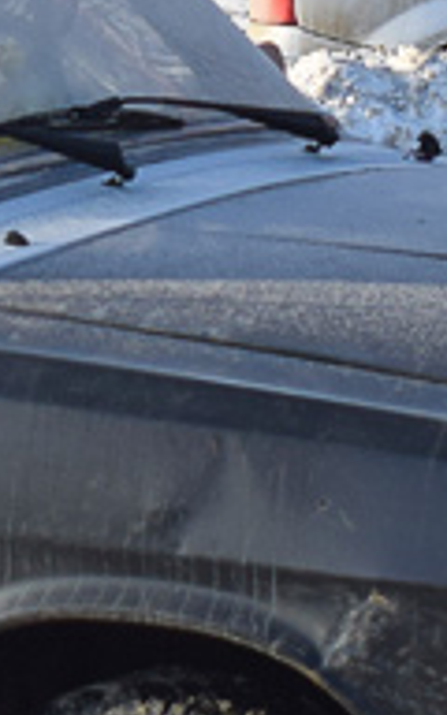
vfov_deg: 6.1
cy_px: -15
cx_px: -380
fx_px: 6705
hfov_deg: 3.8
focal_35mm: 344
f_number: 5.6
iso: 200
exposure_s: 1/640
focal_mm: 36
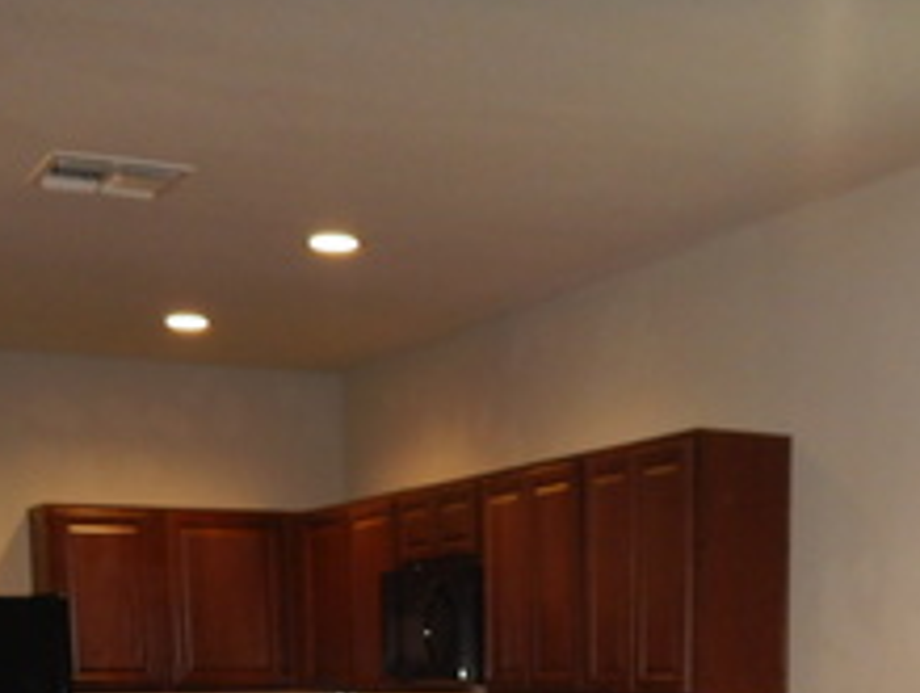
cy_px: 974
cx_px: 685
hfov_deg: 27.4
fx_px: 1863
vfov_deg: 19.0
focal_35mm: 70
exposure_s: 1/30
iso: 200
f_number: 2.8
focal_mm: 4.3
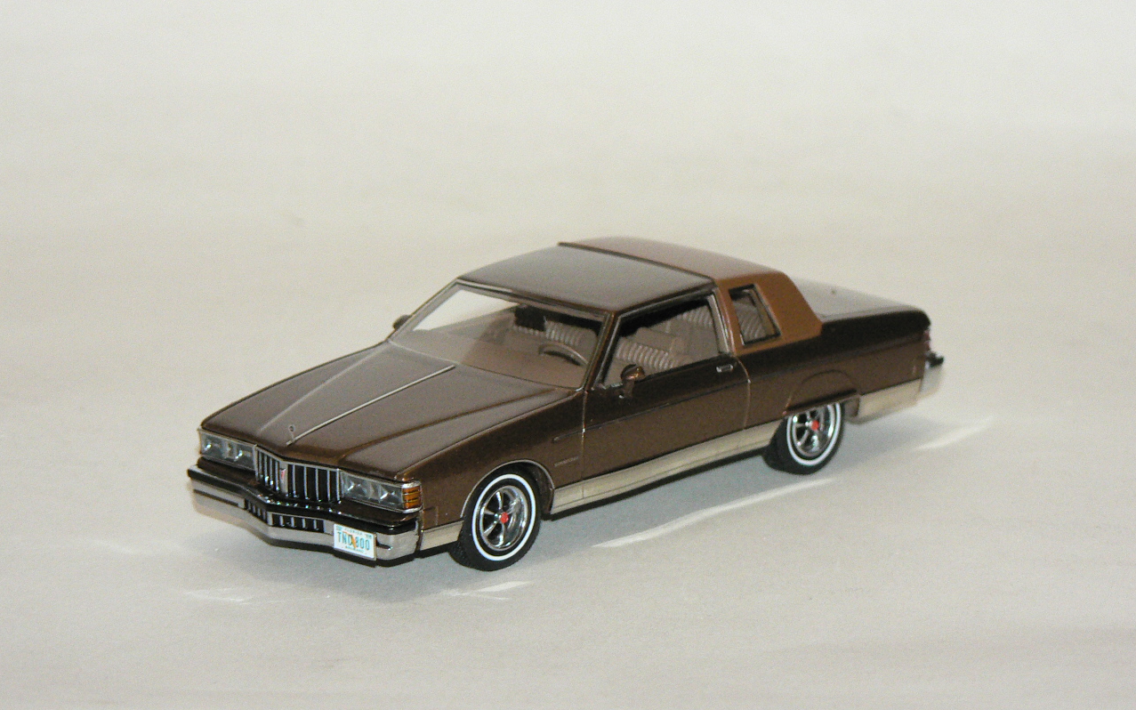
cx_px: 568
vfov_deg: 7.7
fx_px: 5294
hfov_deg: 12.2
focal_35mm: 171
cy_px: 377
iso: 400
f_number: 3.3
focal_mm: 26.8
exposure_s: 1/60
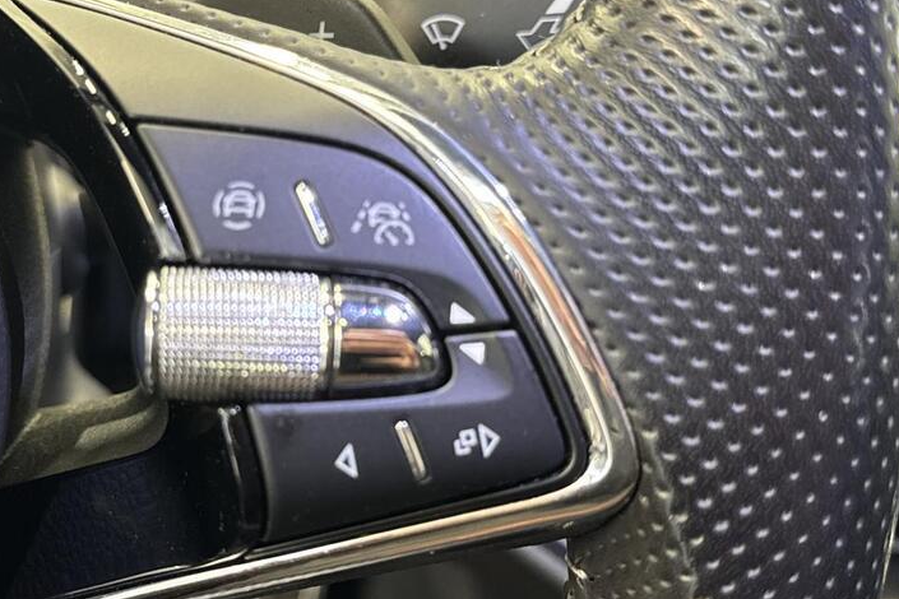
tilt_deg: -28.0
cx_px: 361
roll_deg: -3.5
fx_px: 1273
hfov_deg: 38.7
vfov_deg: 26.5
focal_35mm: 51
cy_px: 271
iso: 400
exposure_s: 1/50
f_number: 1.78
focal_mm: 6.76
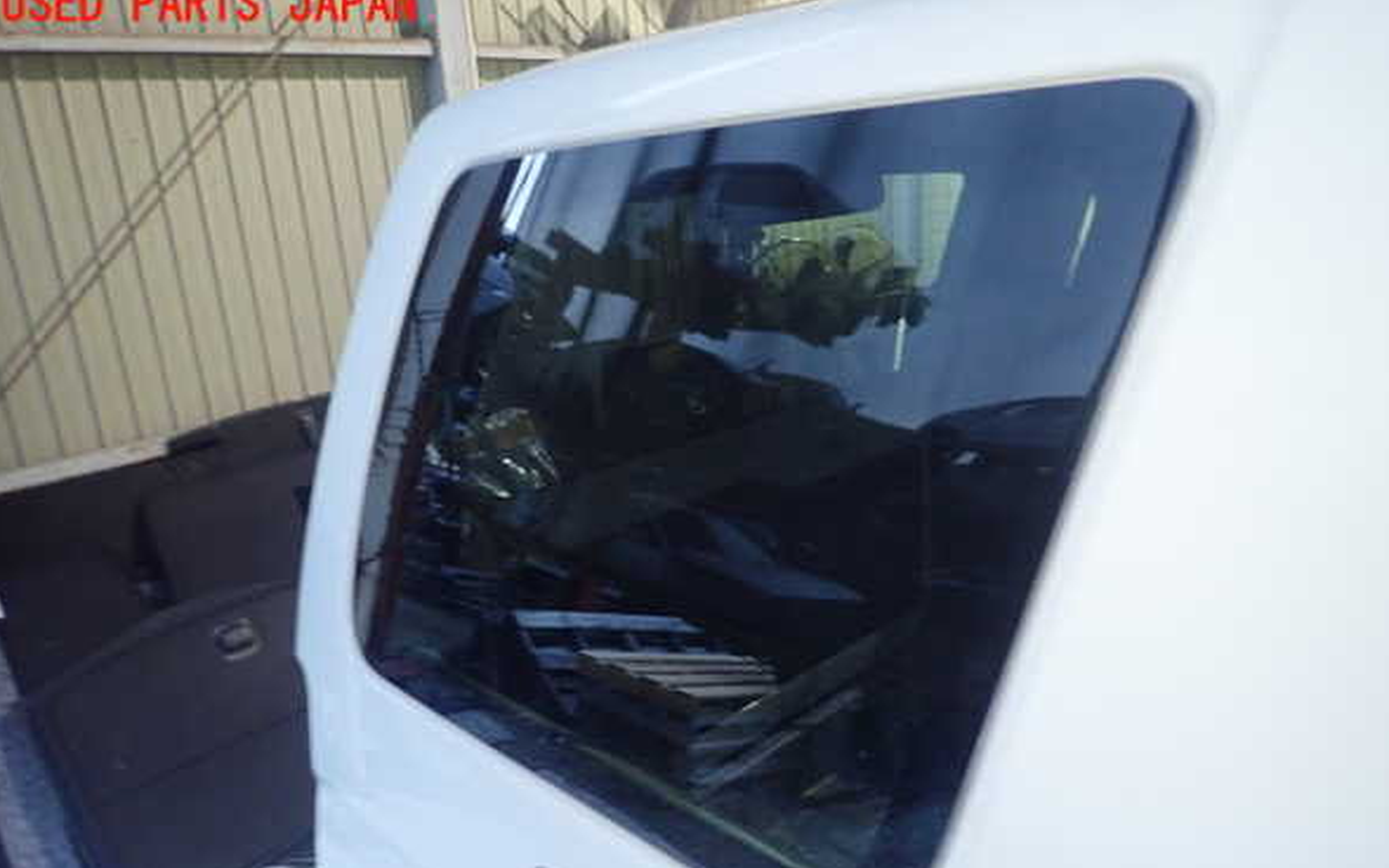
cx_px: 696
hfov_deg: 68.4
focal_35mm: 27
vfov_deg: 45.8
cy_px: 507
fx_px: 1022
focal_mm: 4.5
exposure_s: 1/20
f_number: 2
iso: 800
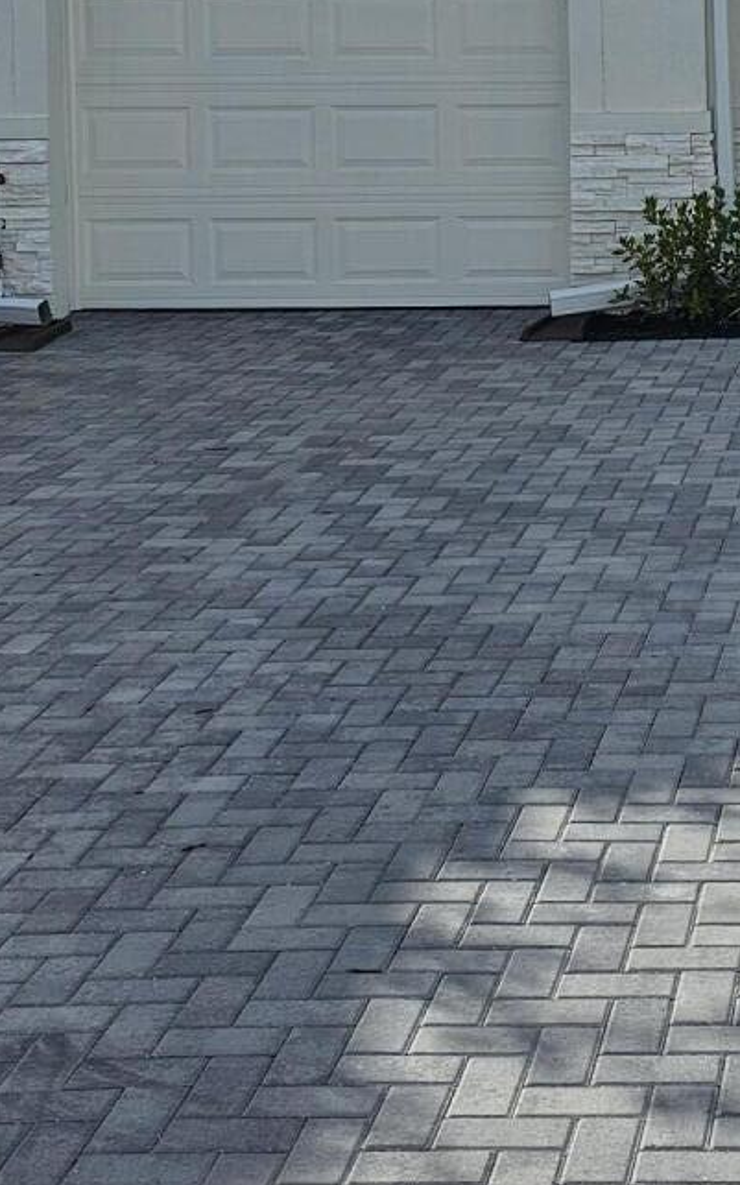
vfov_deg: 26.5
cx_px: 902
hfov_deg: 16.4
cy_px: 185
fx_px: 2453
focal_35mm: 76
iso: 10
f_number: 1.7
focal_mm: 6.3
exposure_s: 1/1641
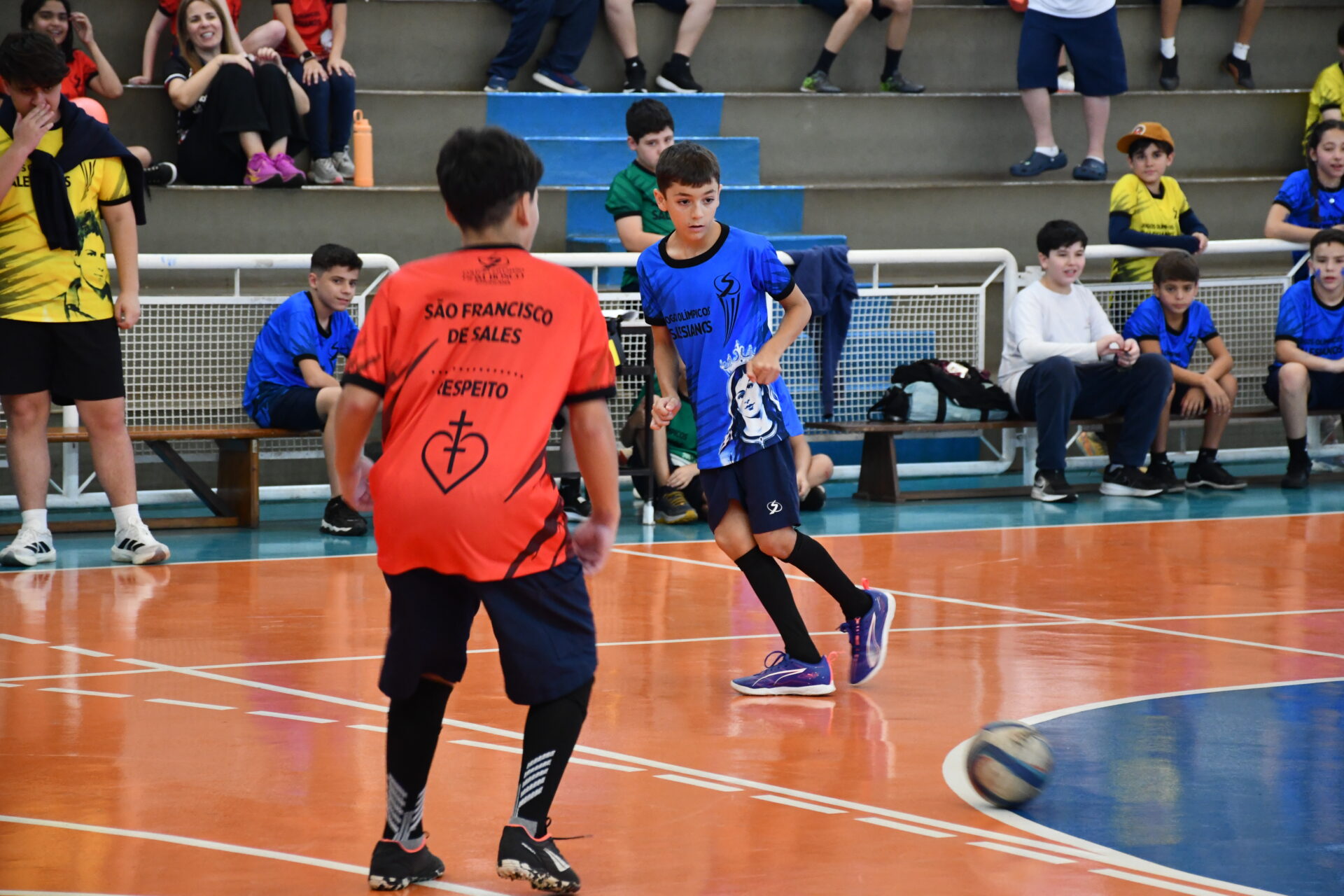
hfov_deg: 15.2
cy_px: 448
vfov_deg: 10.2
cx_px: 672
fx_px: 5040
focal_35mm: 135
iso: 2200
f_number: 5.3
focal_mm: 90
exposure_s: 1/125
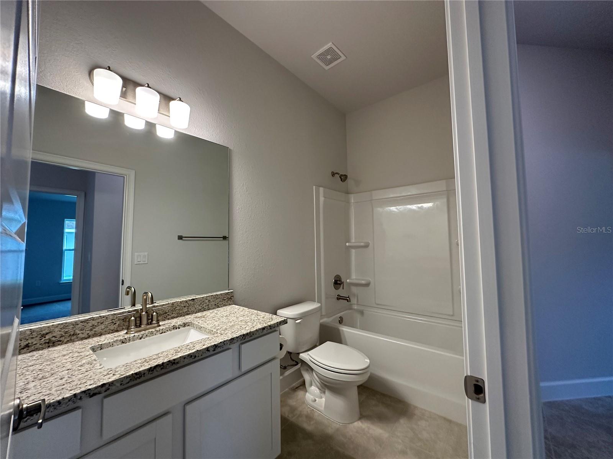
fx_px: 248
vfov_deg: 85.7
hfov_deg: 102.1
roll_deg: +0.5
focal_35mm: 14
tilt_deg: +3.3
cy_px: 230
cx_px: 306
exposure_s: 1/120
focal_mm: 2.22
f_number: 2.2
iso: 200
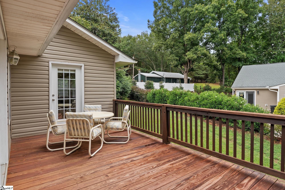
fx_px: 159
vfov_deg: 61.7
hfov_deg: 83.7
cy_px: 95
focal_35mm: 20
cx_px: 142
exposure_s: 1/250
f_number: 5.6
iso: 400
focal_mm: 20.1
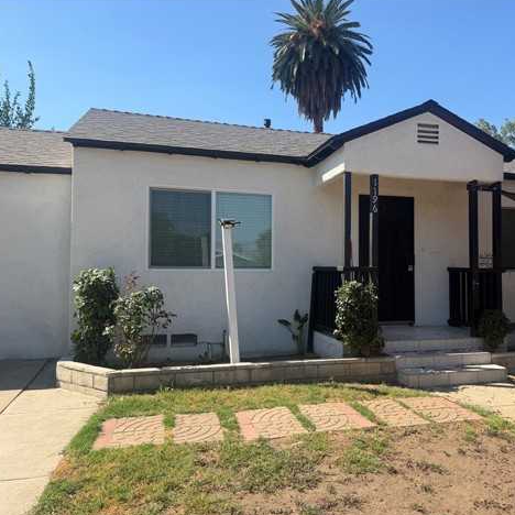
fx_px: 488
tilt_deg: +1.8
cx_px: 308
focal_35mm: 29
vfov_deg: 55.6
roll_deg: +0.1
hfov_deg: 55.2
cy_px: 256
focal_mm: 6.76
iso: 80
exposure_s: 1/2801
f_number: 1.78
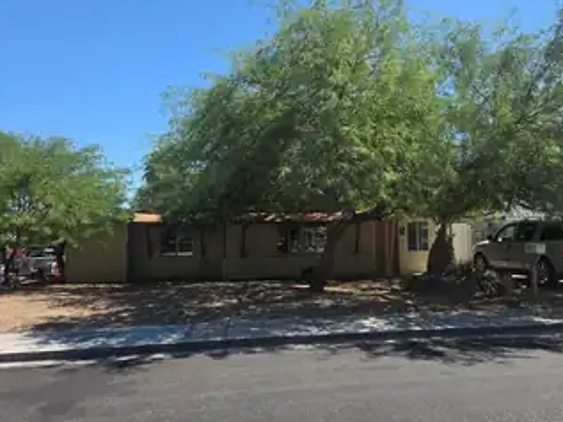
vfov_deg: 48.2
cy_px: 191
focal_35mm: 29
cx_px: 334
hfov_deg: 61.2
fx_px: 472
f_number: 1.8
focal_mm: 5.4
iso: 80
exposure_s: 1/3160
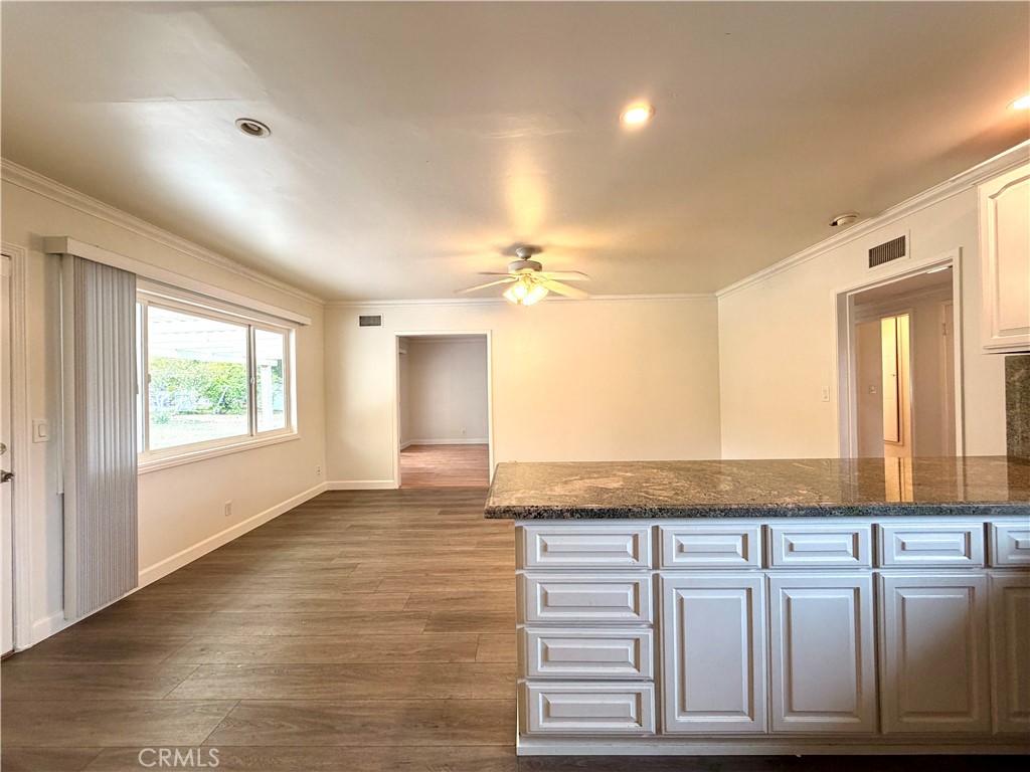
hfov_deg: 102.1
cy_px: 386
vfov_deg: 85.7
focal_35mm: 14
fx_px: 417
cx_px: 515
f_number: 2.2
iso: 160
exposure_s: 1/60
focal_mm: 2.22
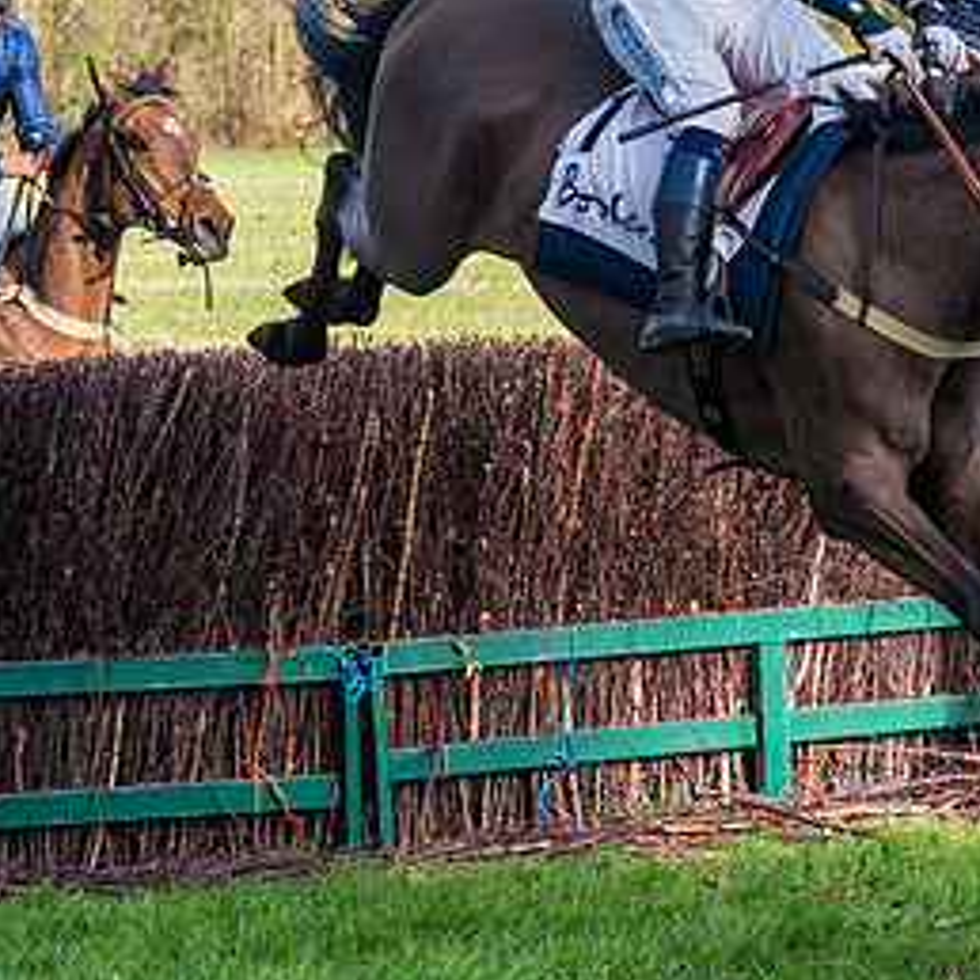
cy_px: 157
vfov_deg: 7.3
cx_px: 436
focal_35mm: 238
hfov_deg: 7.4
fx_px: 7623
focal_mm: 70
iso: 250
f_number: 4
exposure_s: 1/1250
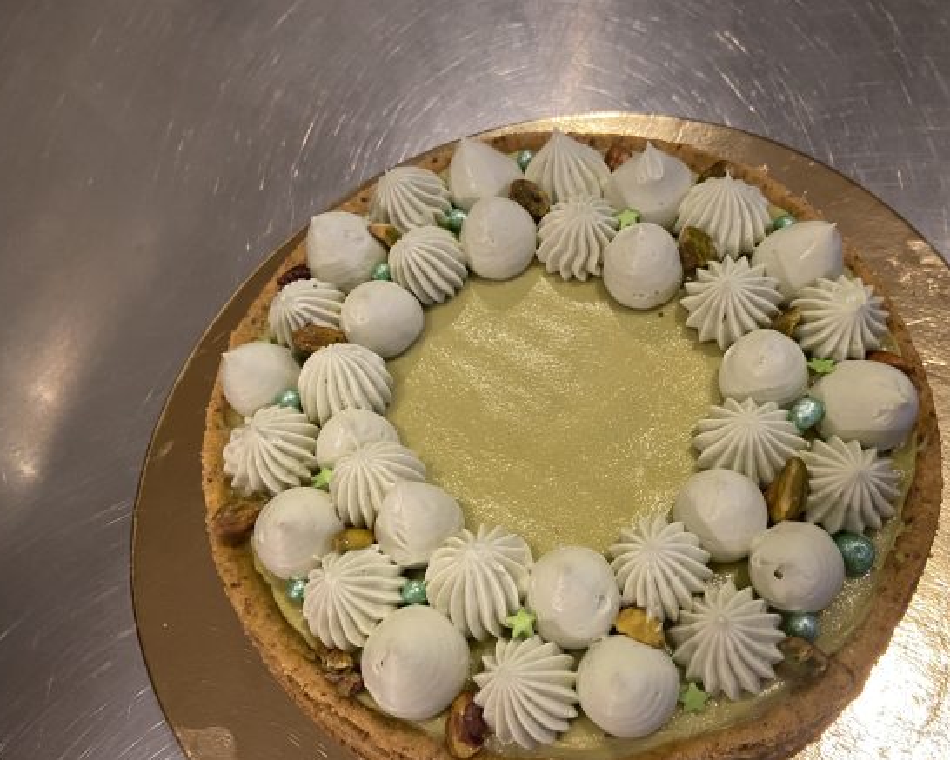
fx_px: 872
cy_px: 431
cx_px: 532
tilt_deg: -62.0
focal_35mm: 31
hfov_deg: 57.0
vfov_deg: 47.0
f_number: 1.8
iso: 400
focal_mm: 4.25
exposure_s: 1/50
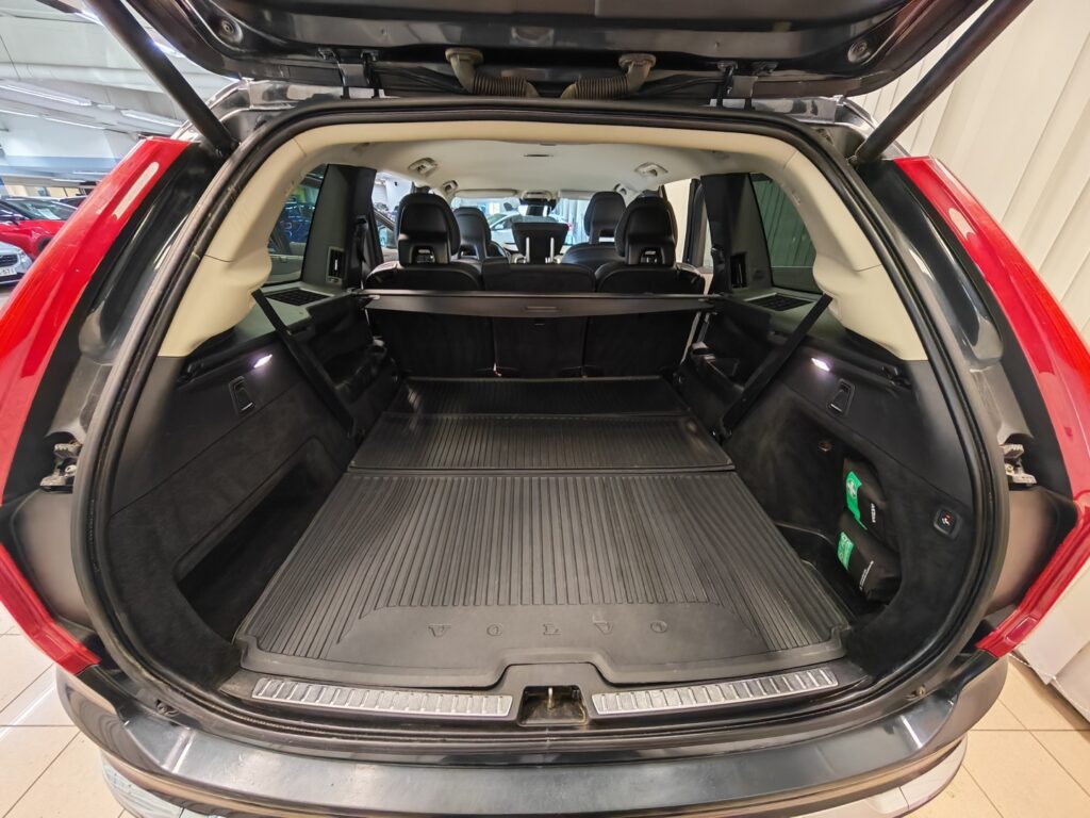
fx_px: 409
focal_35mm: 13
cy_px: 409
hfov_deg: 106.2
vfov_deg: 89.9
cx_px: 545
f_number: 2
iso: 320
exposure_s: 1/25
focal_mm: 1.82
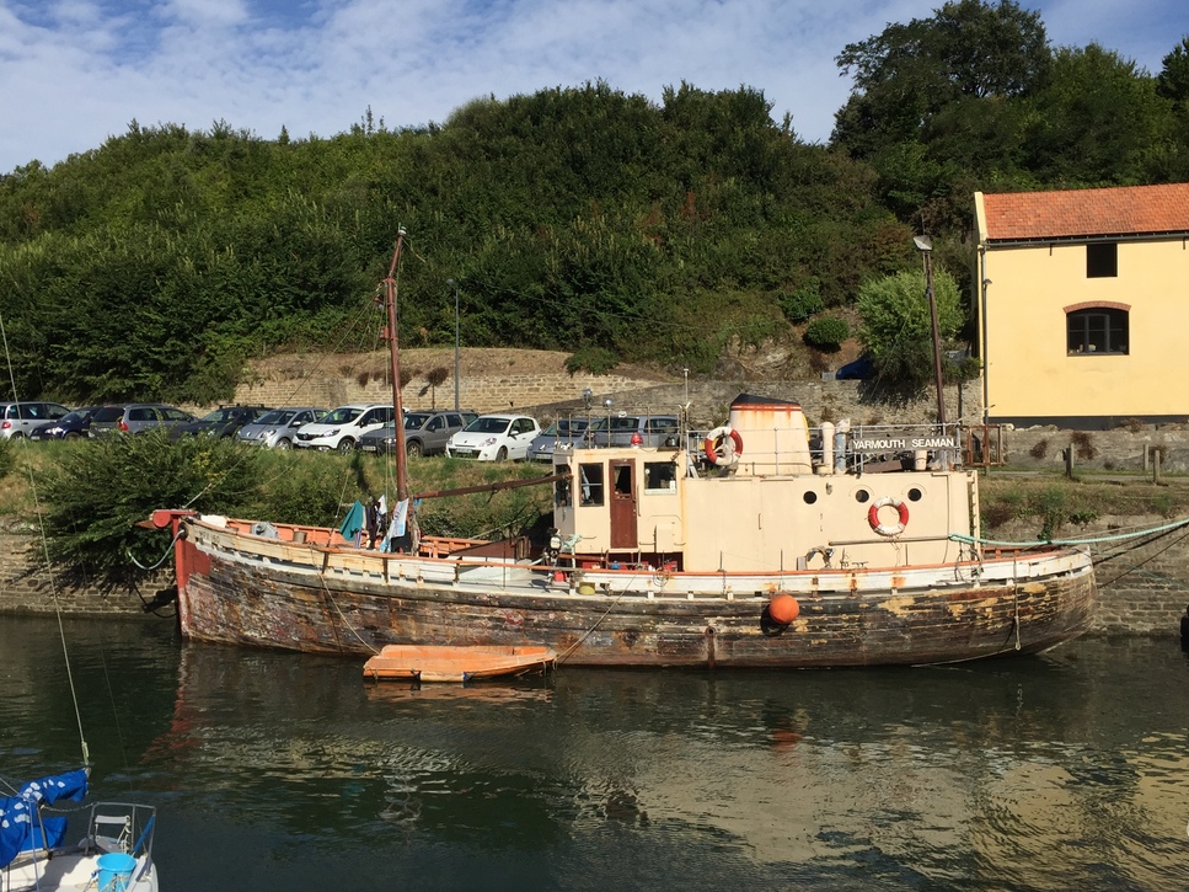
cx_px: 638
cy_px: 416
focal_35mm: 36
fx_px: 1236
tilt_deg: +1.2
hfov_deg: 51.3
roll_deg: +0.2
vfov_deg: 39.6
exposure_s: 1/3300
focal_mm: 4.15
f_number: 2.2
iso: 32
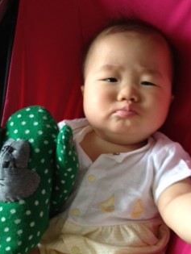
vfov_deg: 38.0
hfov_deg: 29.2
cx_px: 96
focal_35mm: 50
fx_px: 367
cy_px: 155
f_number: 2.4
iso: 64
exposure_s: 1/20
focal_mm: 4.28
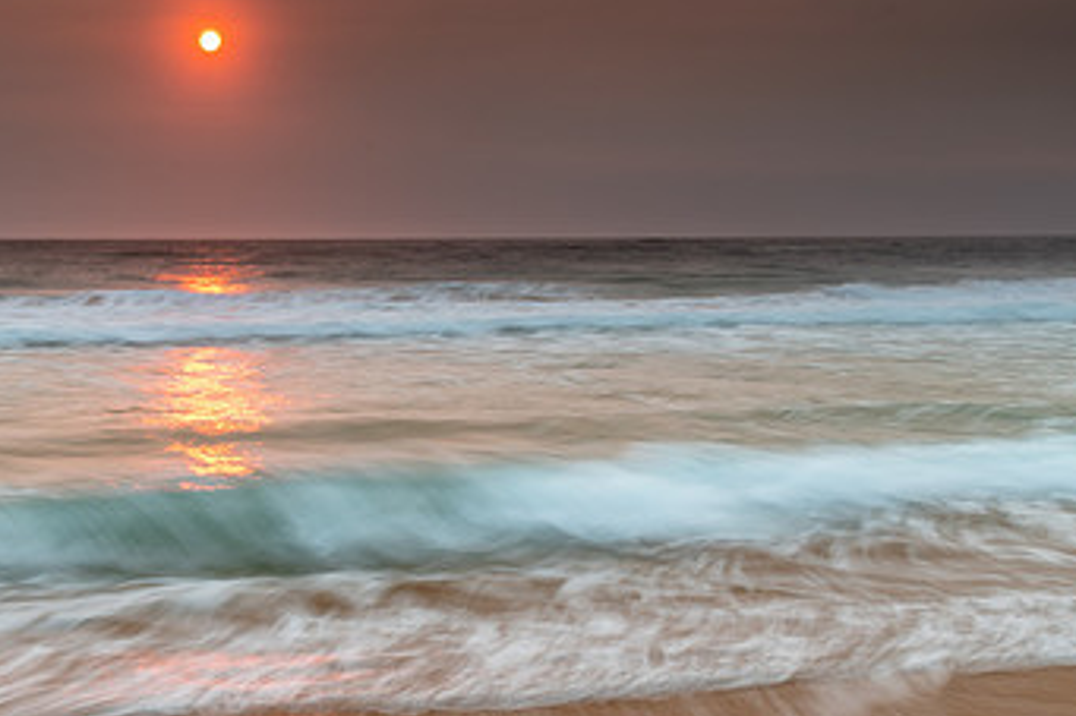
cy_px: 408
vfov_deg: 22.2
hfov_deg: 32.3
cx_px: 272
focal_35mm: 61
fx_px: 1822
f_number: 11
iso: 31
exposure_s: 1/1.67
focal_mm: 34
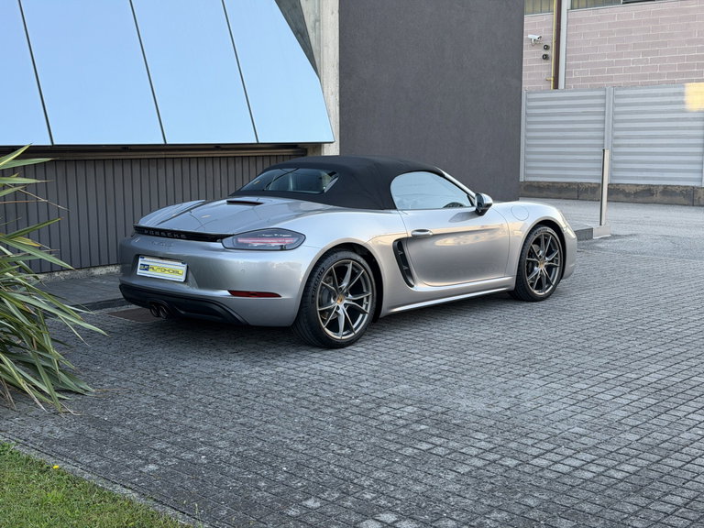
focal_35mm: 48
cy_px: 264
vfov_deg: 30.3
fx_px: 976
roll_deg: +0.7
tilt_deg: -8.1
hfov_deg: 39.7
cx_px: 352
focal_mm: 6.76
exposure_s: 1/354
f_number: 1.78
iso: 64
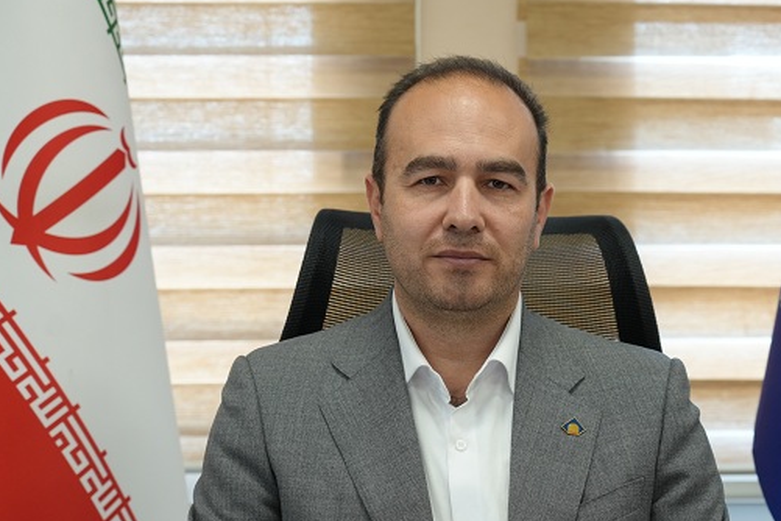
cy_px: 295
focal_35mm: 105
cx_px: 479
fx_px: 2278
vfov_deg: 13.0
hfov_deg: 19.4
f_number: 4
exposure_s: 1/160
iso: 1000
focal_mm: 75
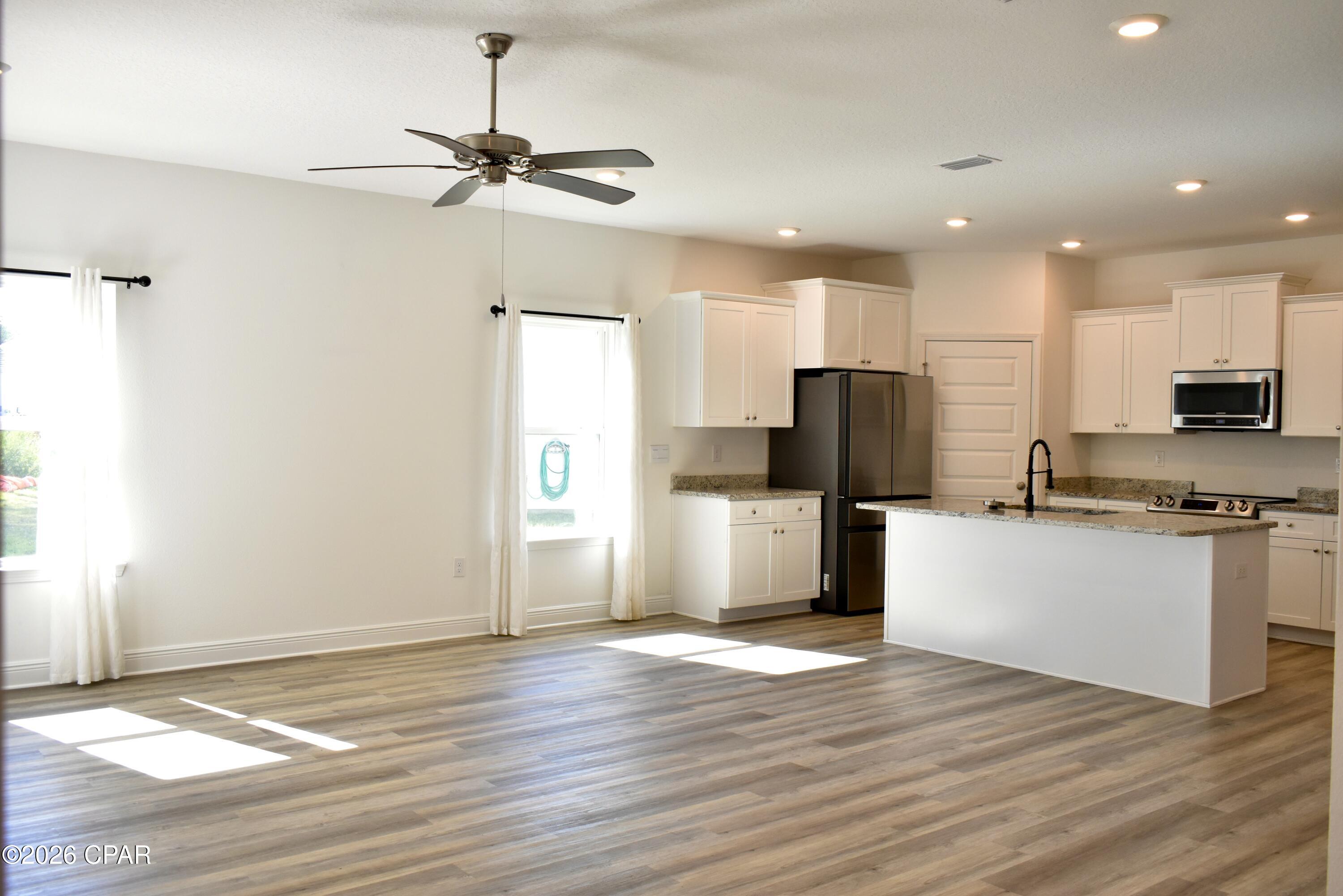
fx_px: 1119
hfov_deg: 61.9
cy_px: 448
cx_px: 672
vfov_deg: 43.6
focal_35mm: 30
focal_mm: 20
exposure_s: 1/125
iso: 800
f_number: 5.6
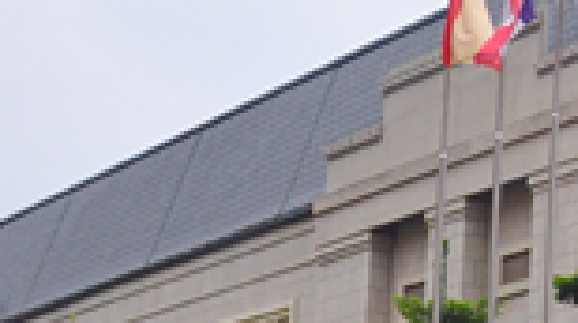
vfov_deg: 8.1
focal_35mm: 147
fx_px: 2249
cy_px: -81
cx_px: 1017
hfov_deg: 13.3
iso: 400
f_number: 11
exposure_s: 1/640
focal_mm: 18
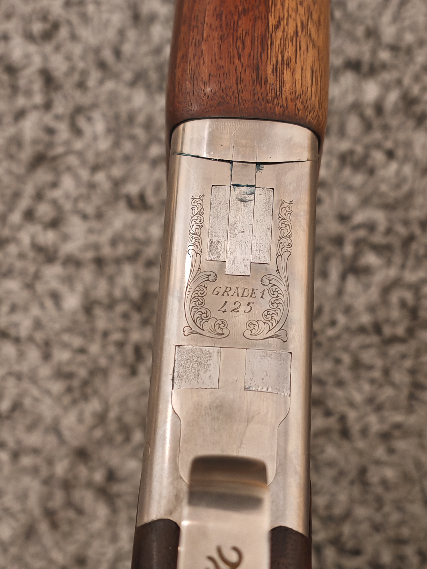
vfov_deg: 35.5
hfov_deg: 27.0
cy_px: 323
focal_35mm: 54
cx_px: 217
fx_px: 888
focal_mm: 6.83
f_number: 1.4
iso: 800
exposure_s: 1/33
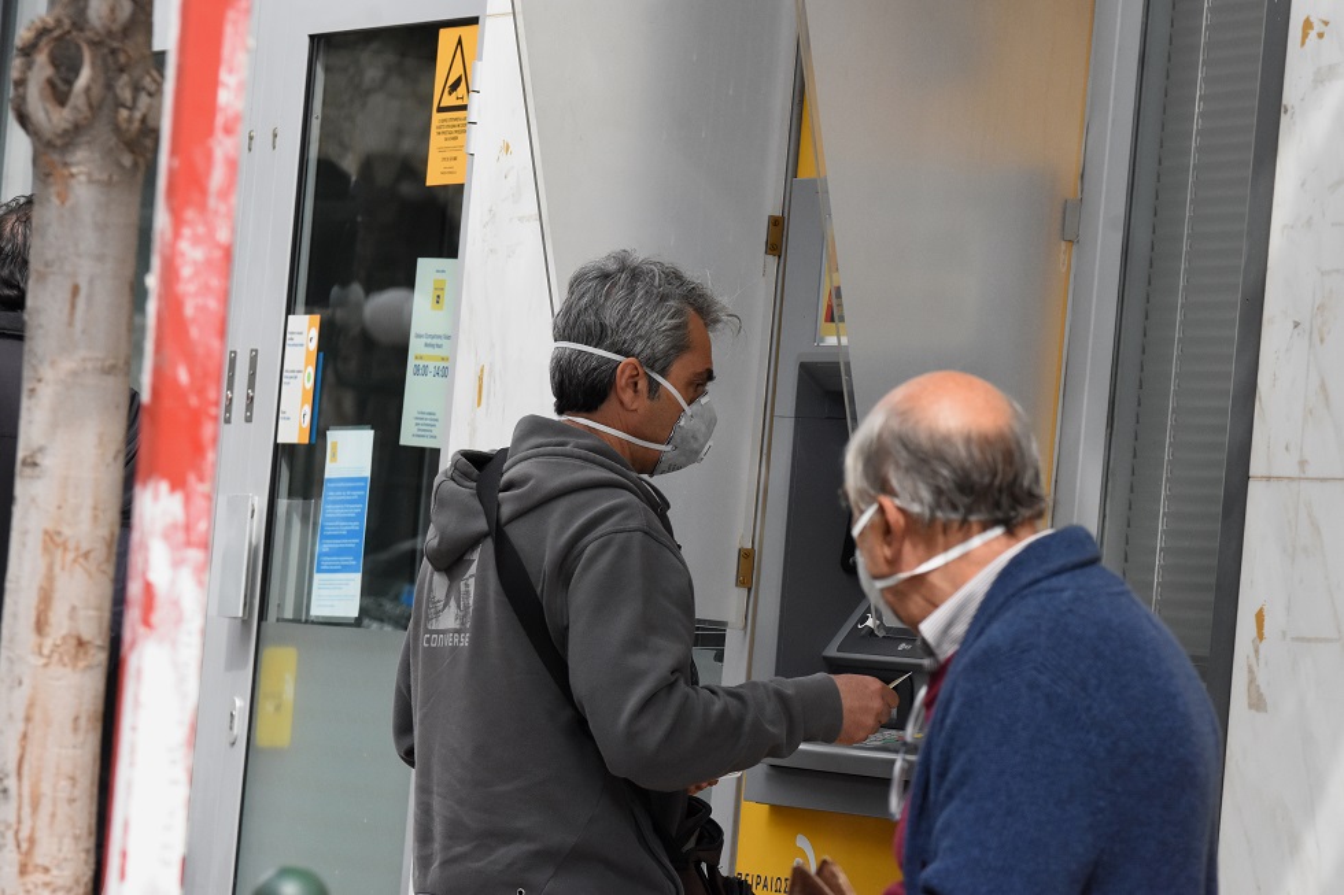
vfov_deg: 6.1
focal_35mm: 225
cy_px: 448
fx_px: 8398
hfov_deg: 9.1
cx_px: 672
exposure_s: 1/1250
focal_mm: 150
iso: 2000
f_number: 7.1
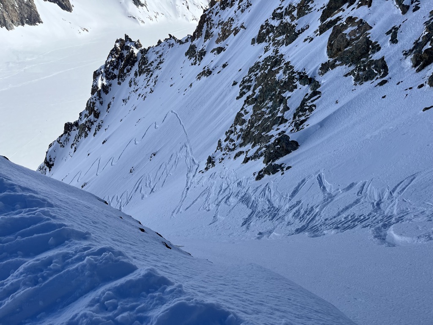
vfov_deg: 53.1
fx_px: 325
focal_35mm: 26
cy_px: 162
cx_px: 216
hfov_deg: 67.3
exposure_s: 1/5848
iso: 50
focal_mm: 5.1
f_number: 1.6
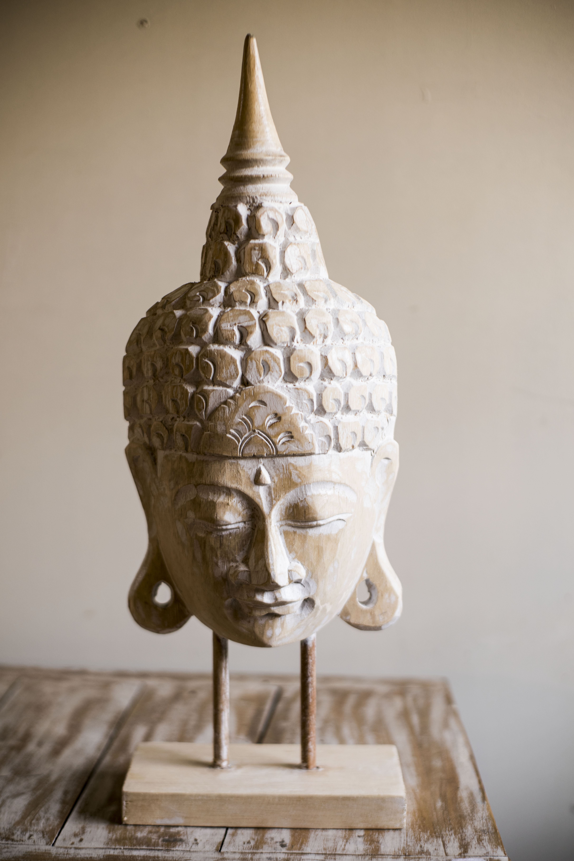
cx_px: 287
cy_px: 430
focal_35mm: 50
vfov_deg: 39.6
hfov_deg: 27.0
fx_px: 1195
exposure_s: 1/160
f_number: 2.2
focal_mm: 50
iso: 160
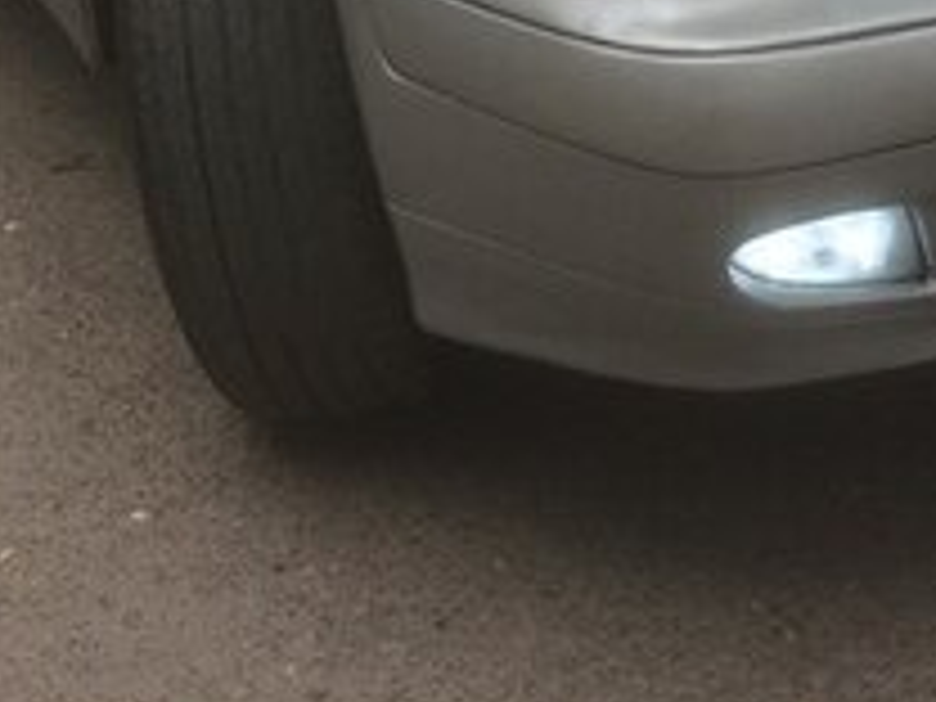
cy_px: -353
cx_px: 436
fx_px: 2488
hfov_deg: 21.3
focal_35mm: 92
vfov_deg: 14.9
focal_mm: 4.15
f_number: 2.2
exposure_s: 1/578
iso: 32
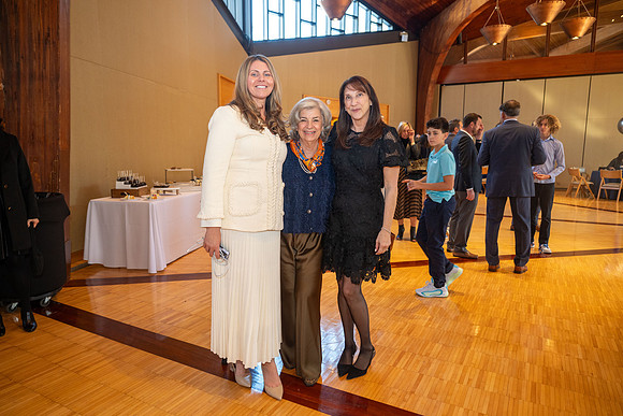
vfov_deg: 53.2
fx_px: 415
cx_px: 312
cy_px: 208
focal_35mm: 24
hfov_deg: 73.7
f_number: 2.8
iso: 1000
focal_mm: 24
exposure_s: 1/160
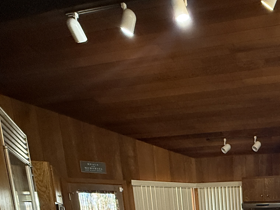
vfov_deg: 30.1
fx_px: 299
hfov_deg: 41.2
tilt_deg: -10.6
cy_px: 277
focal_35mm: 37
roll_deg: +0.5
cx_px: 300
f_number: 2.2
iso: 400
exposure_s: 1/60
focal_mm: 2.22
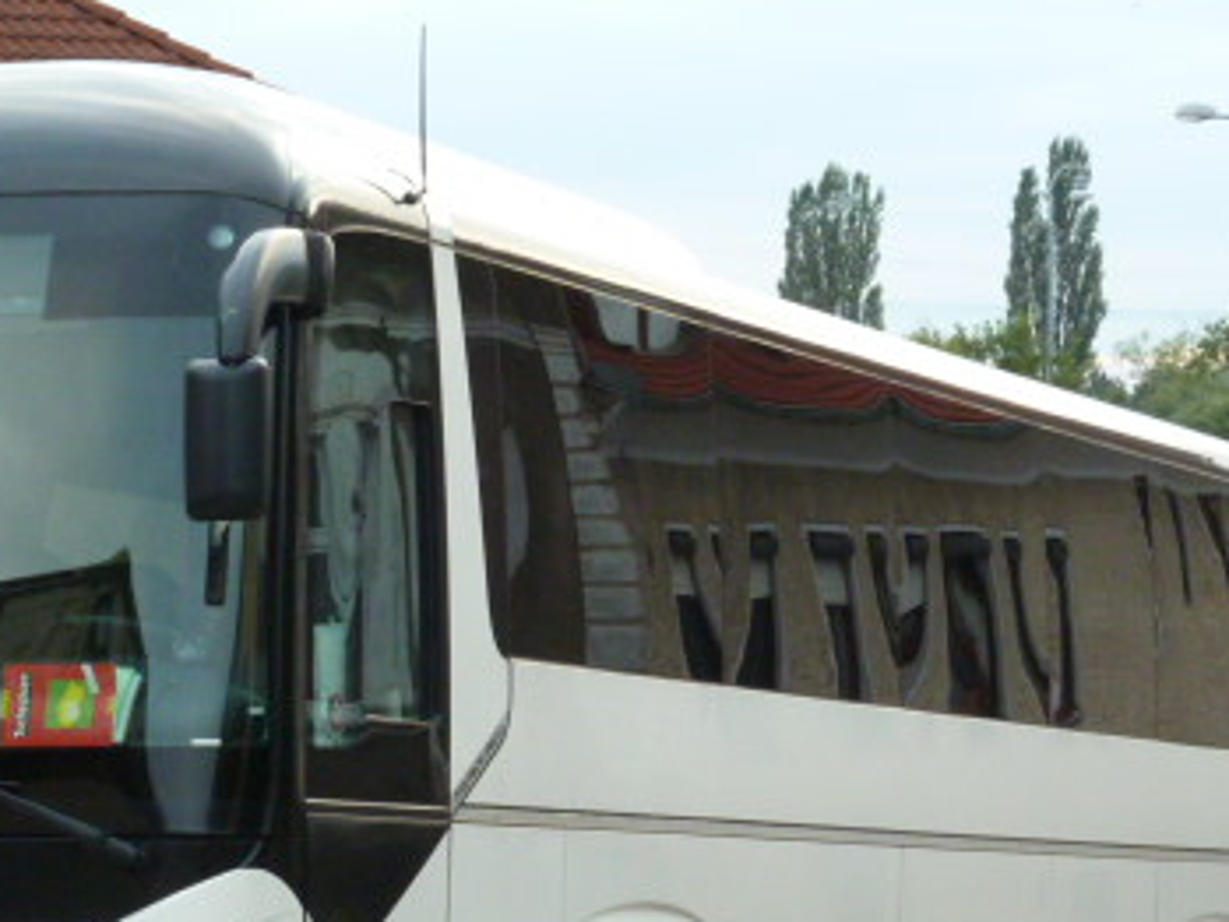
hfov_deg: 13.0
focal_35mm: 152
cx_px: 342
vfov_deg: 9.7
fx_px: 5398
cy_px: 795
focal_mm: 13.7
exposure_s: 1/160
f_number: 4.2
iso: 400
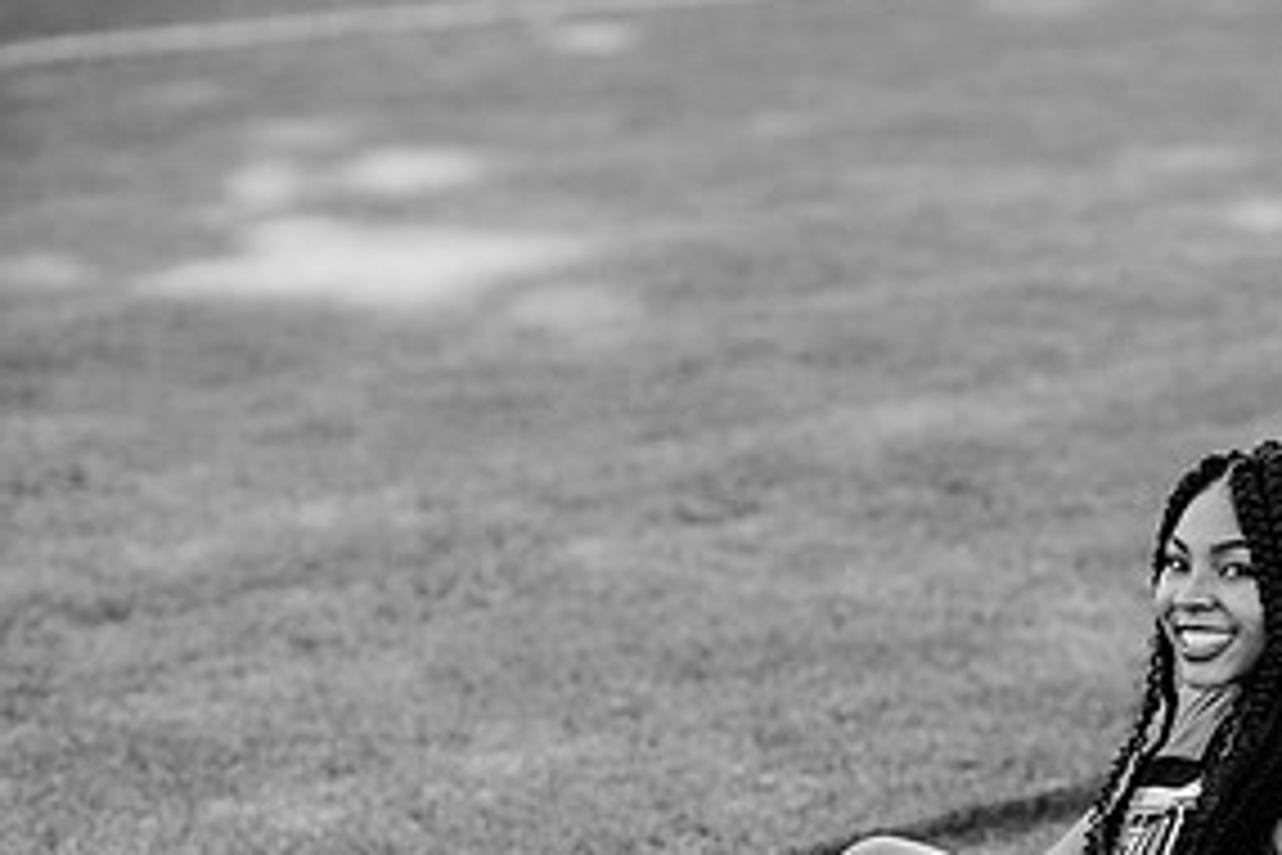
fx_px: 6160
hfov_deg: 11.8
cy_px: 704
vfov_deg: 7.9
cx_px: 1251
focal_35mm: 173
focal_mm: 85
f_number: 2.5
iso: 160
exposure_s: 1/1000
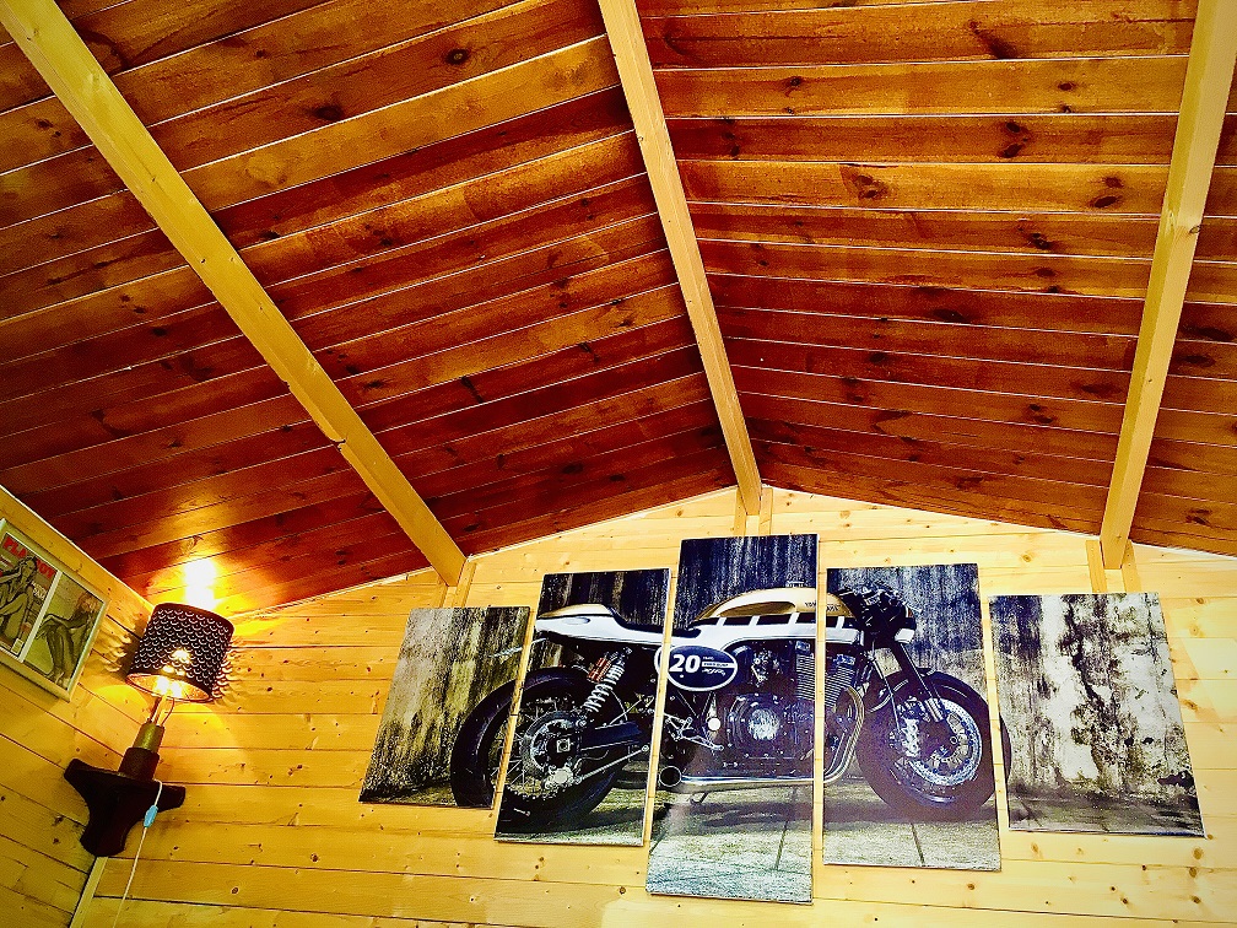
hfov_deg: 61.7
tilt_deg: +36.6
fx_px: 1036
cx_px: 618
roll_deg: -8.4
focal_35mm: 29
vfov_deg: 48.2
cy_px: 464
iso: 80
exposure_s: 1/33
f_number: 2.2
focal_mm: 4.15
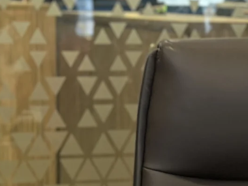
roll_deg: -1.3
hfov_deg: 8.3
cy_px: 199
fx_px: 1661
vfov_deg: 6.4
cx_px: 391
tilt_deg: -7.4
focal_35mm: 232
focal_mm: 6.86
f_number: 1.78
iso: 100
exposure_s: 1/50
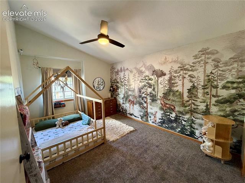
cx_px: 122
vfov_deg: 85.6
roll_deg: +1.6
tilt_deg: -4.6
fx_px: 99
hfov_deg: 102.1
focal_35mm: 14
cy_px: 92
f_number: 2.2
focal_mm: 2.22
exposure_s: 1/60
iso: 320
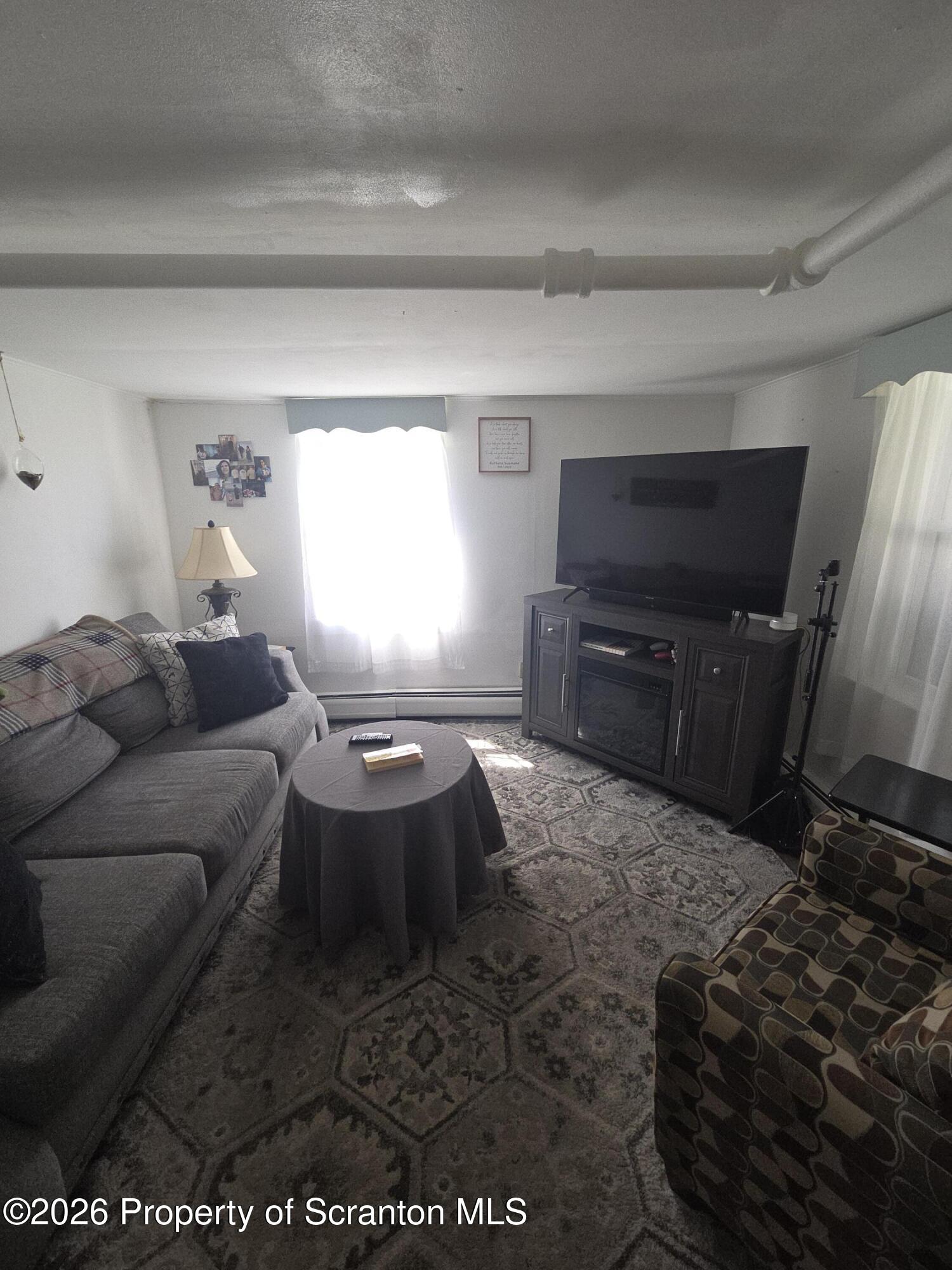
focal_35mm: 13
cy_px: 635
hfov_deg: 89.9
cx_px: 476
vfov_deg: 106.2
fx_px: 477
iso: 100
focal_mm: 2.2
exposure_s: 1/40
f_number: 2.2
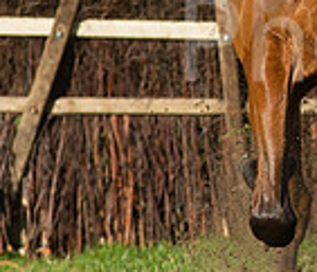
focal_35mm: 1409
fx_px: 13602
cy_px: -63
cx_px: 358
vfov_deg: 1.1
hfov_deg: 1.3
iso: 400
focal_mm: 300
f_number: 7.1
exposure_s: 1/2500
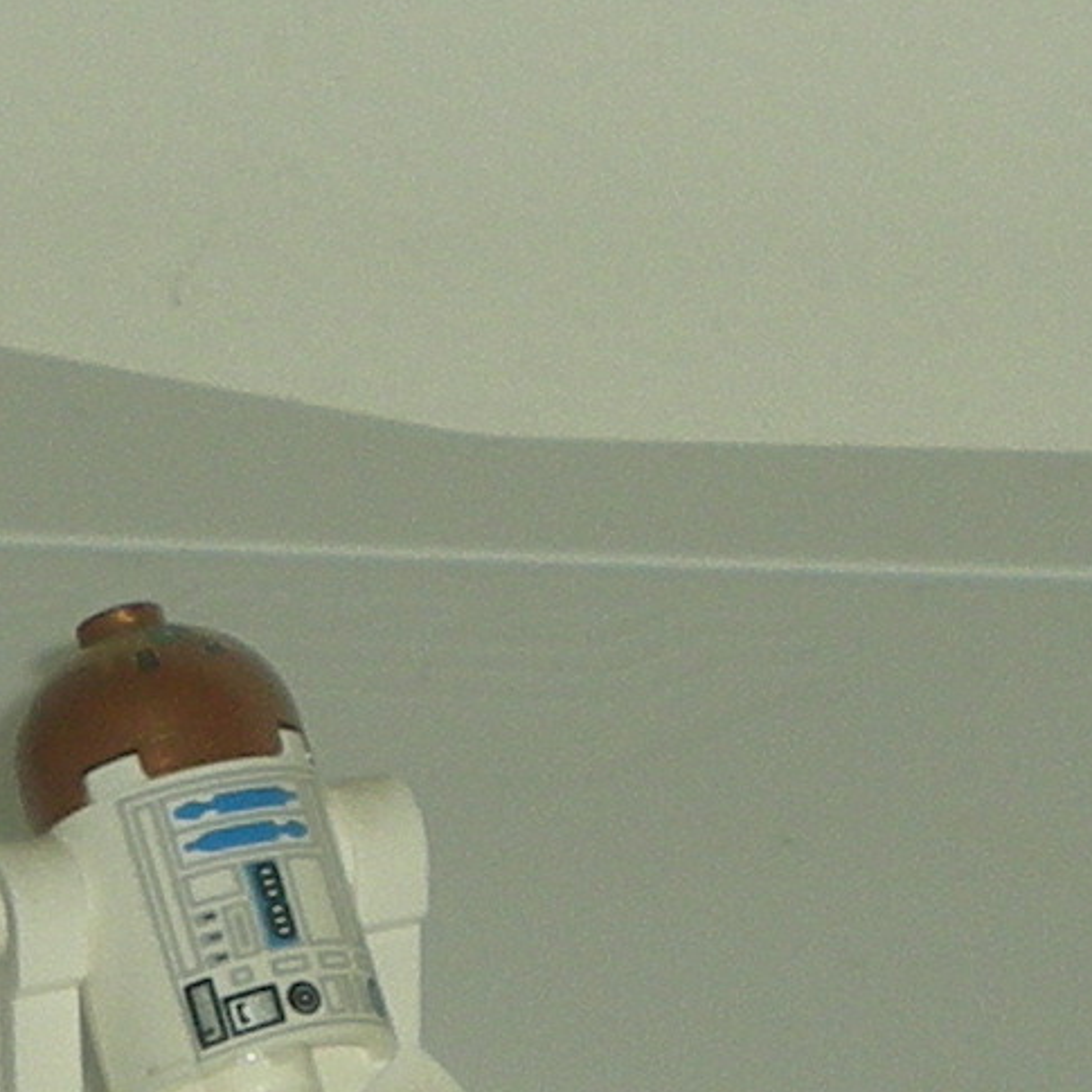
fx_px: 4925
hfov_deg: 12.6
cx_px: 358
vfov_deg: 12.6
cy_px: 822
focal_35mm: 138
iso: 50
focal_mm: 12.3
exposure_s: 1/120
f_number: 4.6
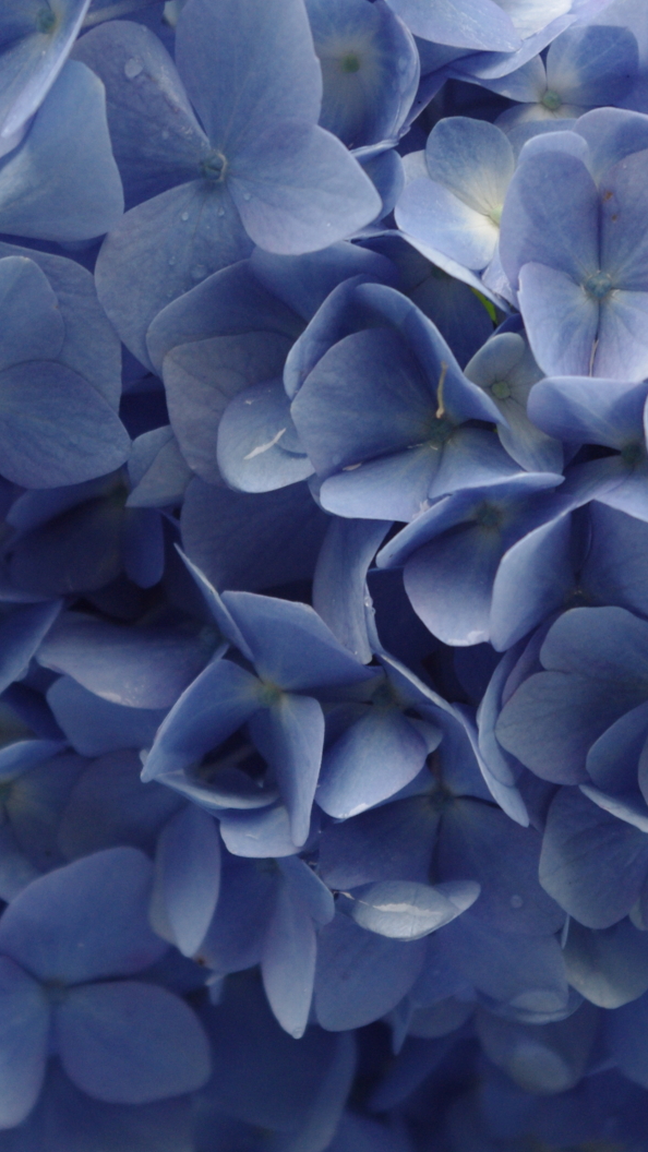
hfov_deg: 9.3
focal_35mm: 130
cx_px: 351
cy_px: 578
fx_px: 3971
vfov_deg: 16.5
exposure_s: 1/100
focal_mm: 55
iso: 800
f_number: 7.1
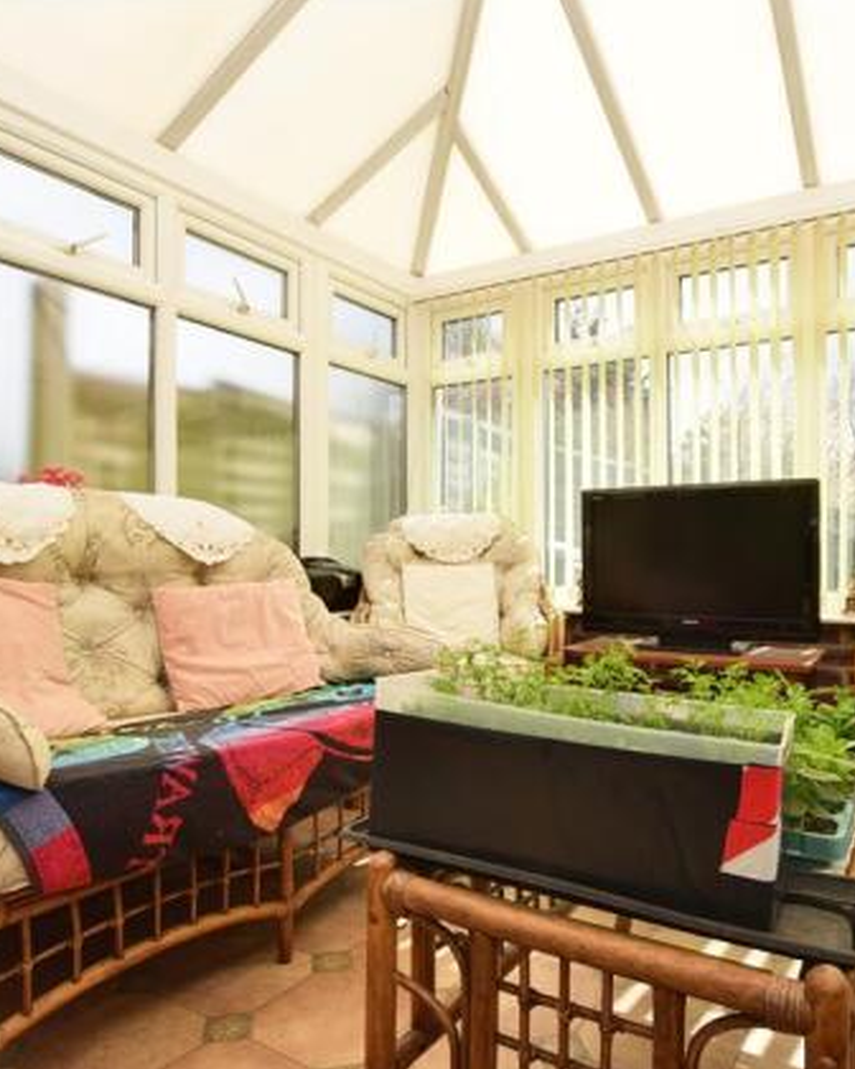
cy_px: 548
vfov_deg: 75.0
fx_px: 696
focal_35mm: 22
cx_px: 491
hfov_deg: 62.8
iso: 250
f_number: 16
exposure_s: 1/200
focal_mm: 10
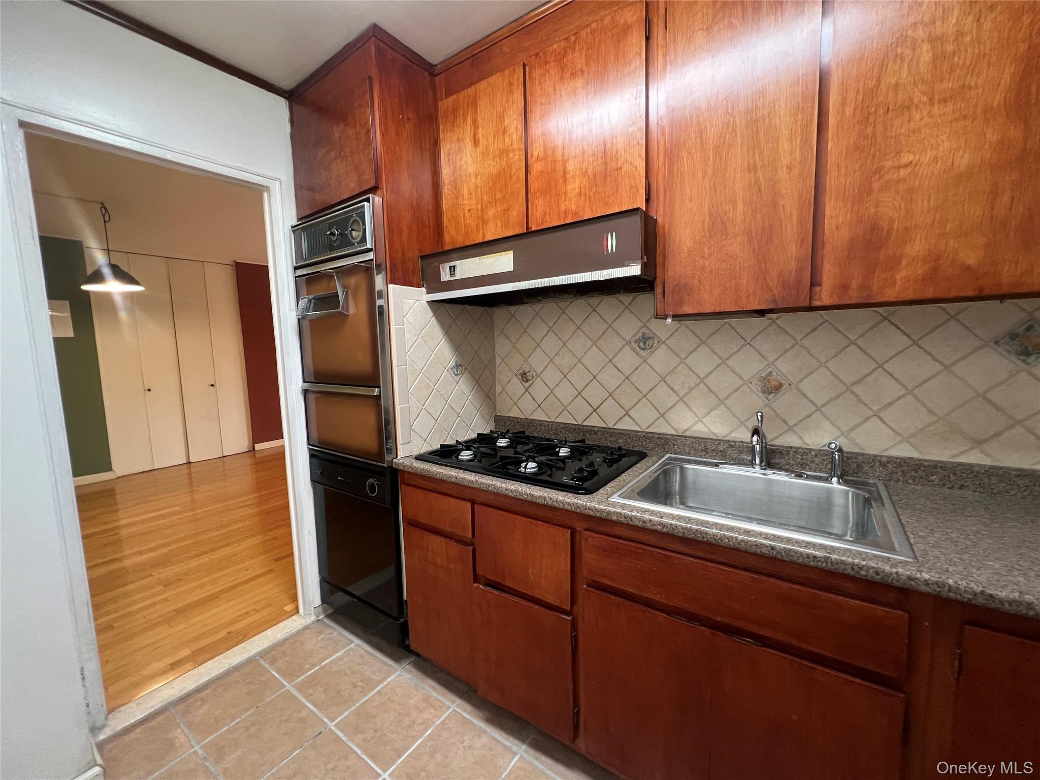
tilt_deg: -6.0
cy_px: 390
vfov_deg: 89.9
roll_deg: +1.5
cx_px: 520
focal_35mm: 13
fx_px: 391
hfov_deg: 106.2
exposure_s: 1/60
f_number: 1.8
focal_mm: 1.57
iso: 250
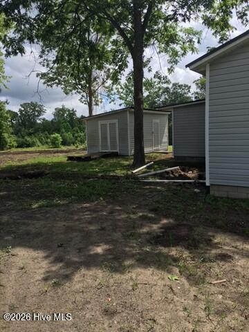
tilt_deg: -5.0
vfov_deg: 61.7
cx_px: 124
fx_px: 278
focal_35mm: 29
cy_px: 166
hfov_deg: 48.2
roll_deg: -0.5
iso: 25
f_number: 2.2
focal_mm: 4.15
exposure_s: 1/1425
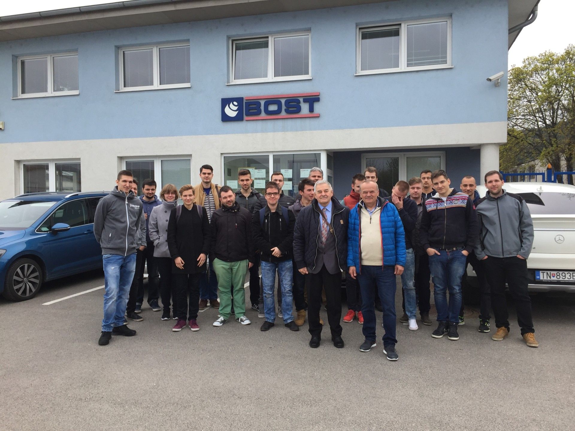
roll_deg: +0.5
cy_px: 216
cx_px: 288
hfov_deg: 61.7
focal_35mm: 29
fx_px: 482
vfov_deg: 48.2
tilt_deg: -0.5
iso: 32
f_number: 2.2
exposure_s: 1/920
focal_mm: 4.15
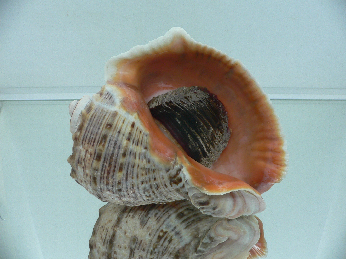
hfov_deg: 52.6
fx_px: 350
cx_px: 173
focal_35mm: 35
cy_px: 130
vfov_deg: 40.7
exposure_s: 1/60
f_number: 2.8
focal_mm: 4.6
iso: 150
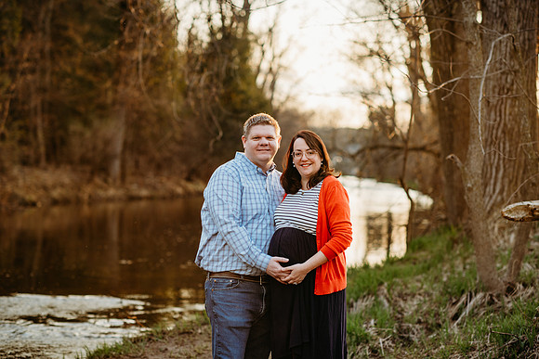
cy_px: 180
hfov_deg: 23.9
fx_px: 1273
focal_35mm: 85
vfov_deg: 16.1
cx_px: 270
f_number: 2.8
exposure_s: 1/200
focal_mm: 85
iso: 125
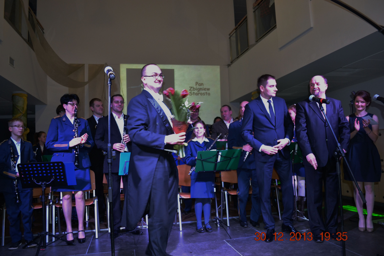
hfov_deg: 67.4
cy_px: 128
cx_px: 192
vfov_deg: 47.9
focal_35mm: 27
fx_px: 288
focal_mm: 18
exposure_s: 1/60
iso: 1400
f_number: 3.5
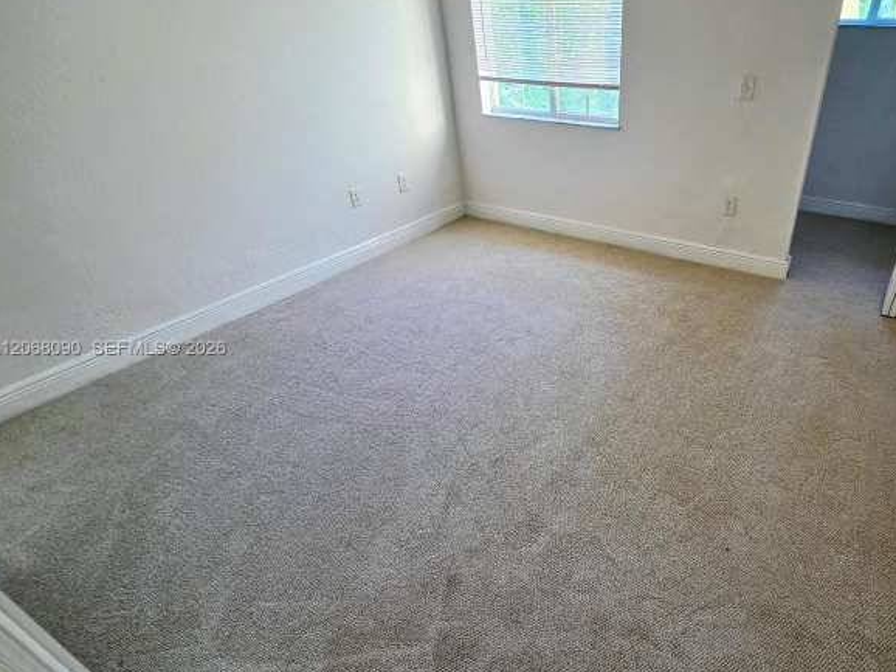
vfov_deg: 71.5
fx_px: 466
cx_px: 605
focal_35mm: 18
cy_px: 349
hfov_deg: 84.4
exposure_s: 1/120
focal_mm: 2.2
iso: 200
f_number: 2.2
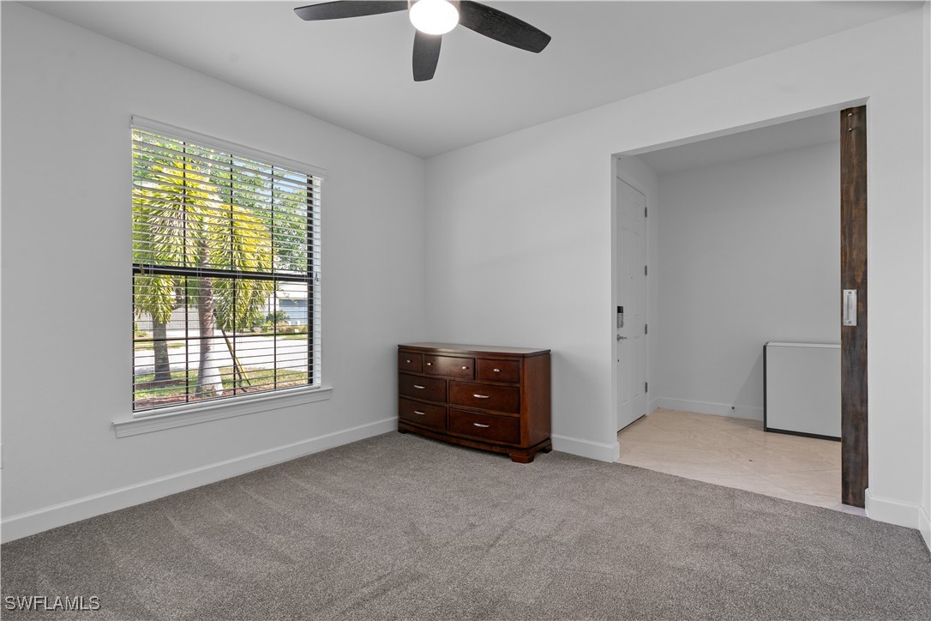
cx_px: 466
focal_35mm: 16
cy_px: 310
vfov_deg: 73.7
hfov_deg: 96.7
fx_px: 414
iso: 400
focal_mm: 16
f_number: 8
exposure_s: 1/25
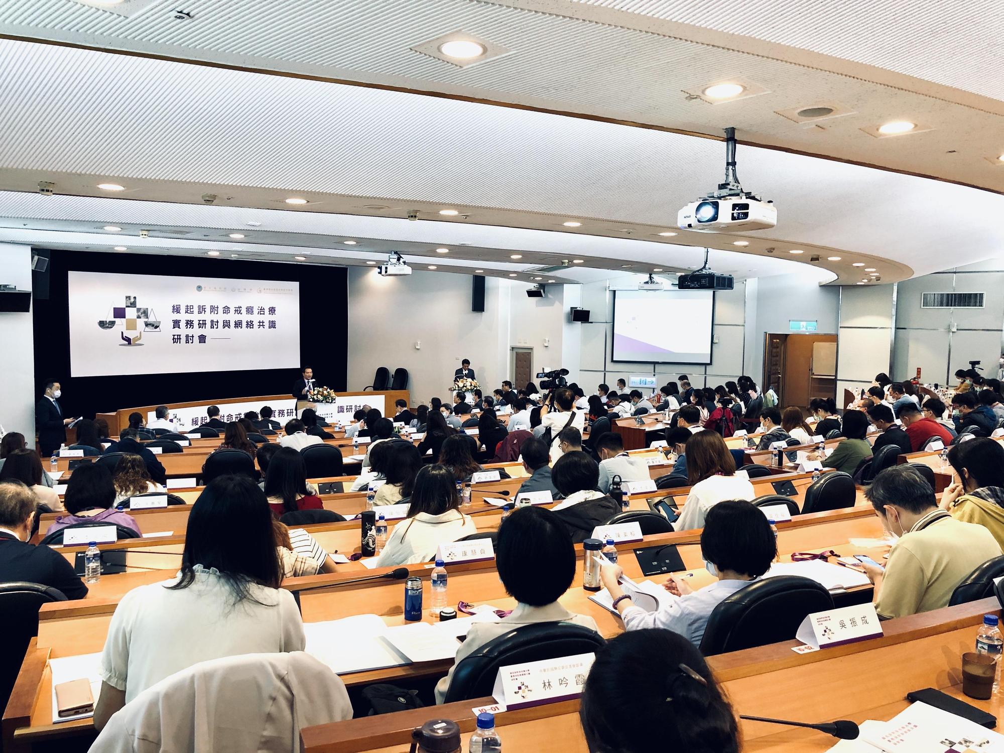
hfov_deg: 63.4
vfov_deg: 49.7
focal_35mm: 28
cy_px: 376
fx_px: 812
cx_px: 502
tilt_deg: -4.3
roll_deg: -1.8
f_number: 1.8
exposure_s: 1/17
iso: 40
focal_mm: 4
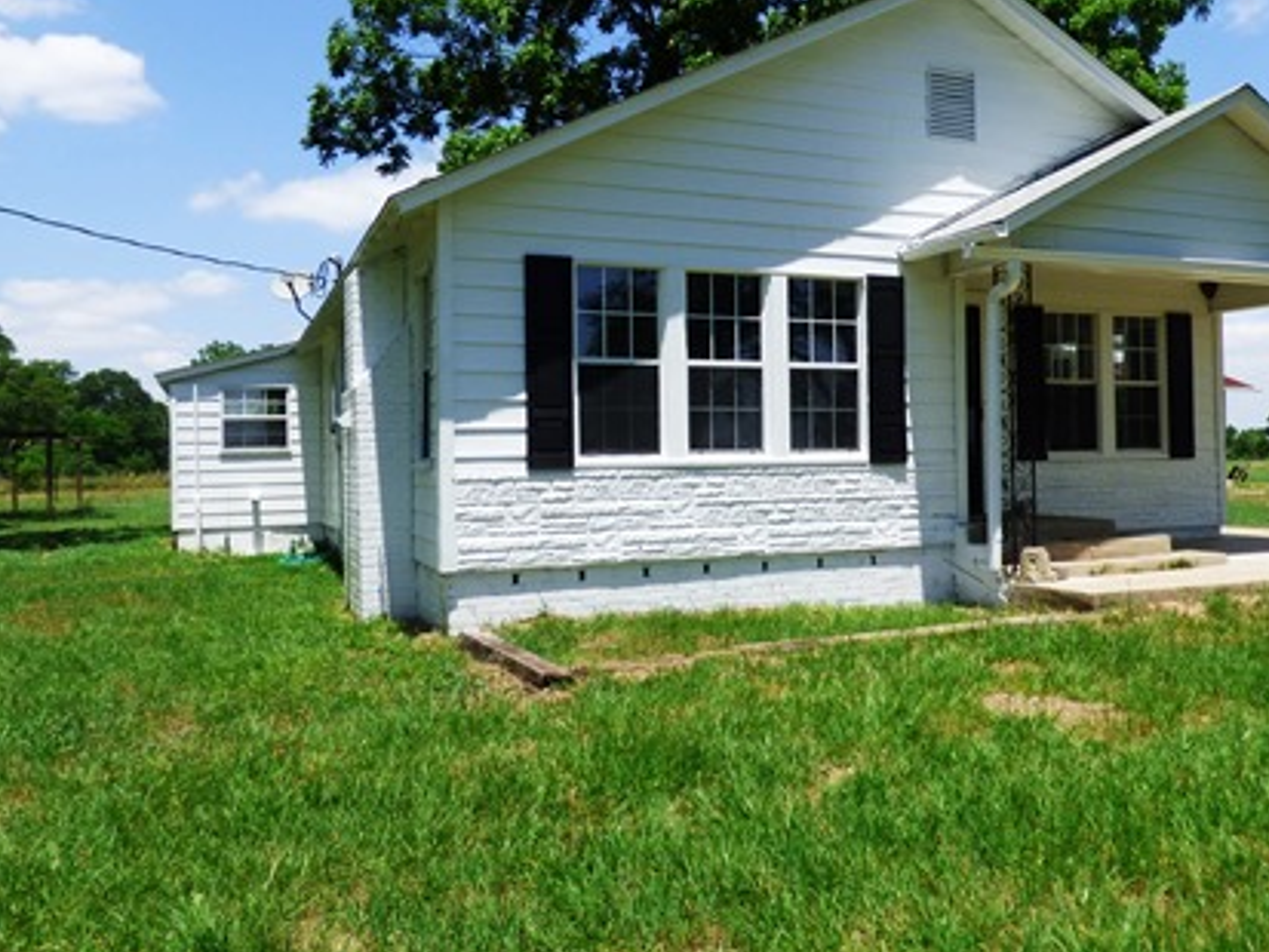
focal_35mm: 31
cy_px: 439
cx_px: 784
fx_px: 1137
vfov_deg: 45.4
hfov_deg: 57.7
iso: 100
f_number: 2.8
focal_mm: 3.58
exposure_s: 1/1600
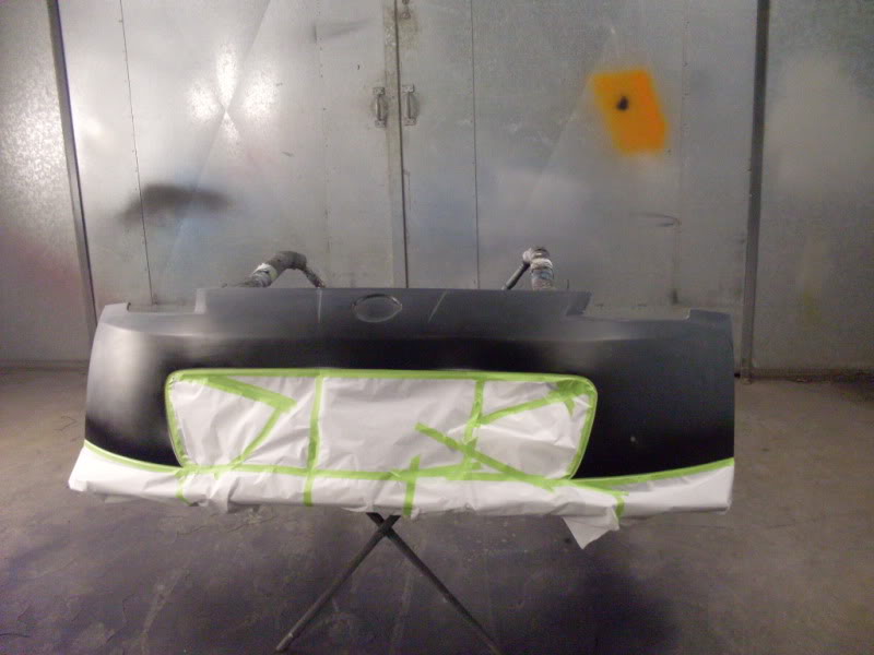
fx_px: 959
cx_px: 437
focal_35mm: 38
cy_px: 328
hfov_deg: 49.0
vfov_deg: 37.7
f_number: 2.8
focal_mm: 6.3
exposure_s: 1/20
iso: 200
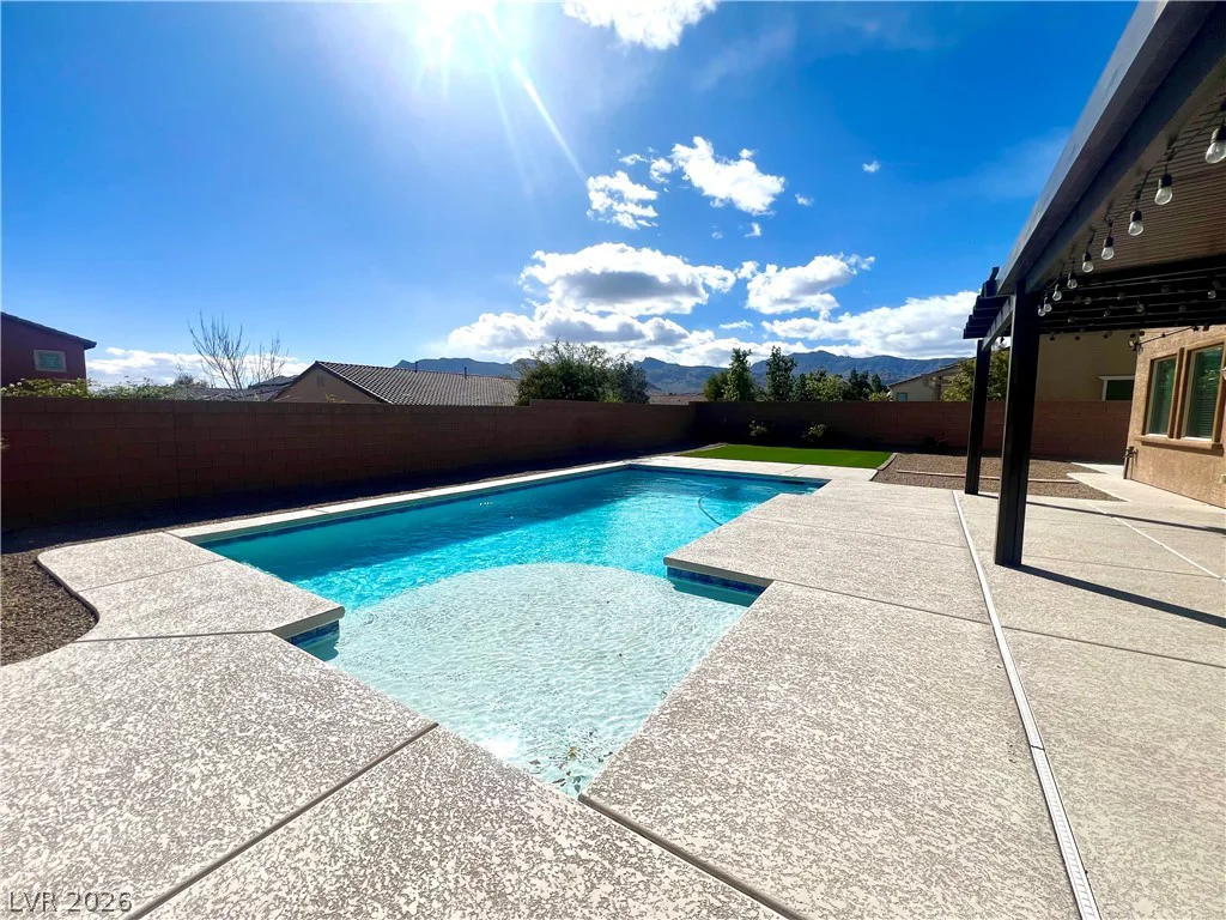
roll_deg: +0.6
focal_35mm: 13
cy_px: 460
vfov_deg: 89.9
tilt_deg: -6.3
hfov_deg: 106.2
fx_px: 460
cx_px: 613
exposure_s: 1/4065
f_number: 1.8
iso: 32
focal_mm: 1.57
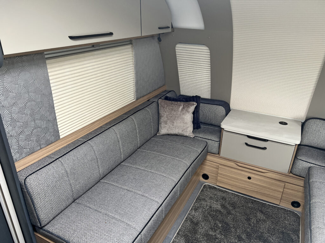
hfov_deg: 67.3
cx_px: 162
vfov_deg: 53.1
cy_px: 122
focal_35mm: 26
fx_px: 244
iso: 125
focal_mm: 5.7
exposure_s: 1/120
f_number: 1.5
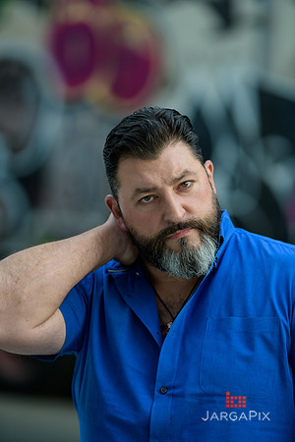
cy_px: 221
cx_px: 148
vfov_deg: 15.2
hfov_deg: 10.2
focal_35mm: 135
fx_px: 1659
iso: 200
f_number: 2
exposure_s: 1/250
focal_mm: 135
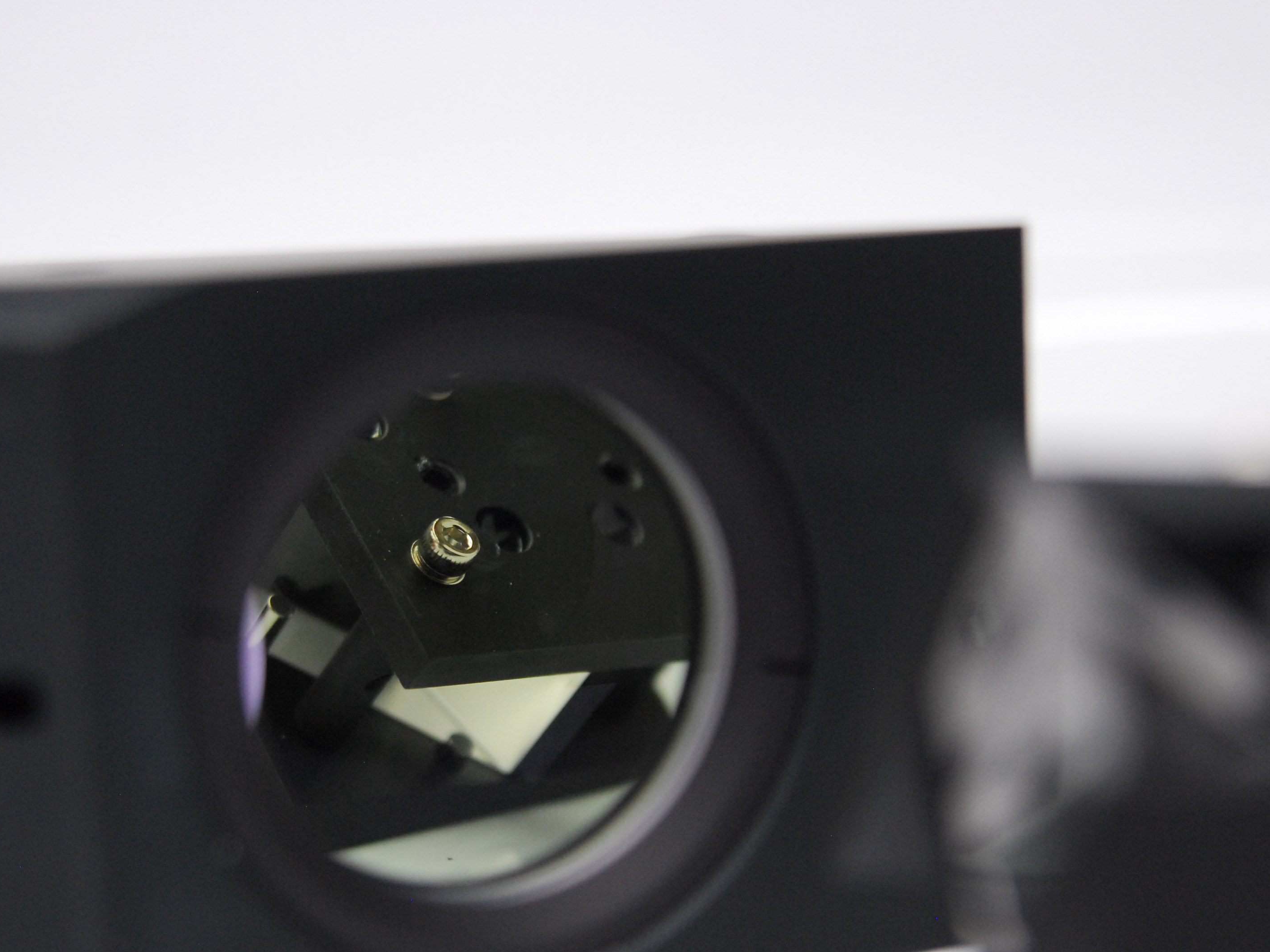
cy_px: 566
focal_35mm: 75
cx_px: 490
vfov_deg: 19.6
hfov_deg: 25.9
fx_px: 2752
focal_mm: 38
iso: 800
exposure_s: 1/160
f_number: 3.2
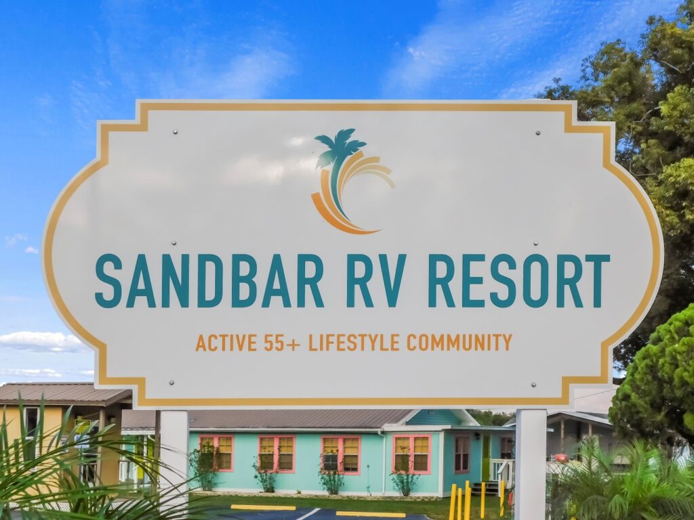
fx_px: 1022
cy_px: 260
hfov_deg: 37.5
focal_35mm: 51
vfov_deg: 28.6
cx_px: 347
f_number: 3.8
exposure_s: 1/640
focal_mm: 9
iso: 125
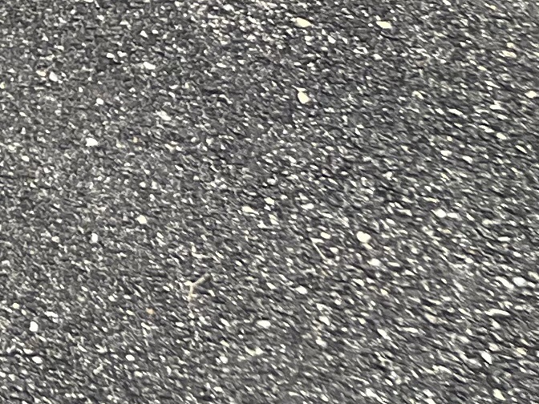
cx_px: -937
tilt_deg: -21.0
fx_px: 2429
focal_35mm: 156
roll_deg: -1.2
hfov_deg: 10.2
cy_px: -661
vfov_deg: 8.5
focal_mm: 5.7
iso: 50
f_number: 1.5
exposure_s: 1/365
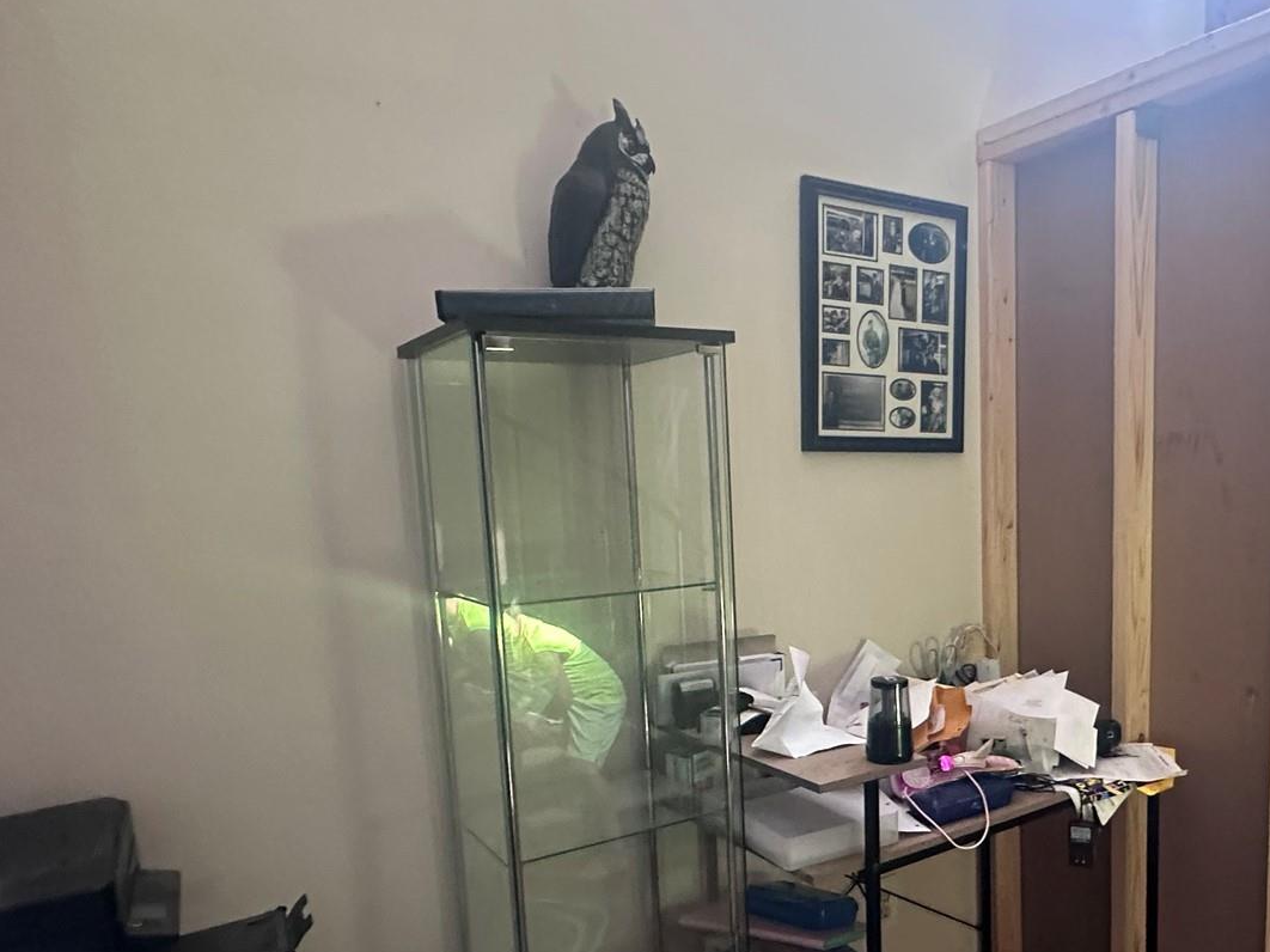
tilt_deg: -8.9
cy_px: 606
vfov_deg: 50.7
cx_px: 783
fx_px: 990
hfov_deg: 64.5
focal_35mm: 27
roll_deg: +1.4
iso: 800
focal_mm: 2.22
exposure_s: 1/60
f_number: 2.2
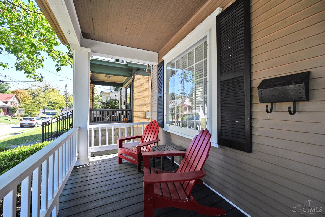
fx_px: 126
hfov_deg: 104.3
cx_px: 162
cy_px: 108
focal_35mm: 14
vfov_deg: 81.2
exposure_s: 1/250
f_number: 5.6
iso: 200
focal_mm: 14
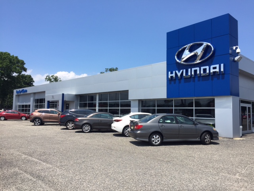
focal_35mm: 29
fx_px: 213
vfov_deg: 48.2
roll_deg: -1.0
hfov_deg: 61.7
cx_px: 127
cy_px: 96
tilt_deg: +5.0
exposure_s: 1/1799
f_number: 2.2
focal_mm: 4.15
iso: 32
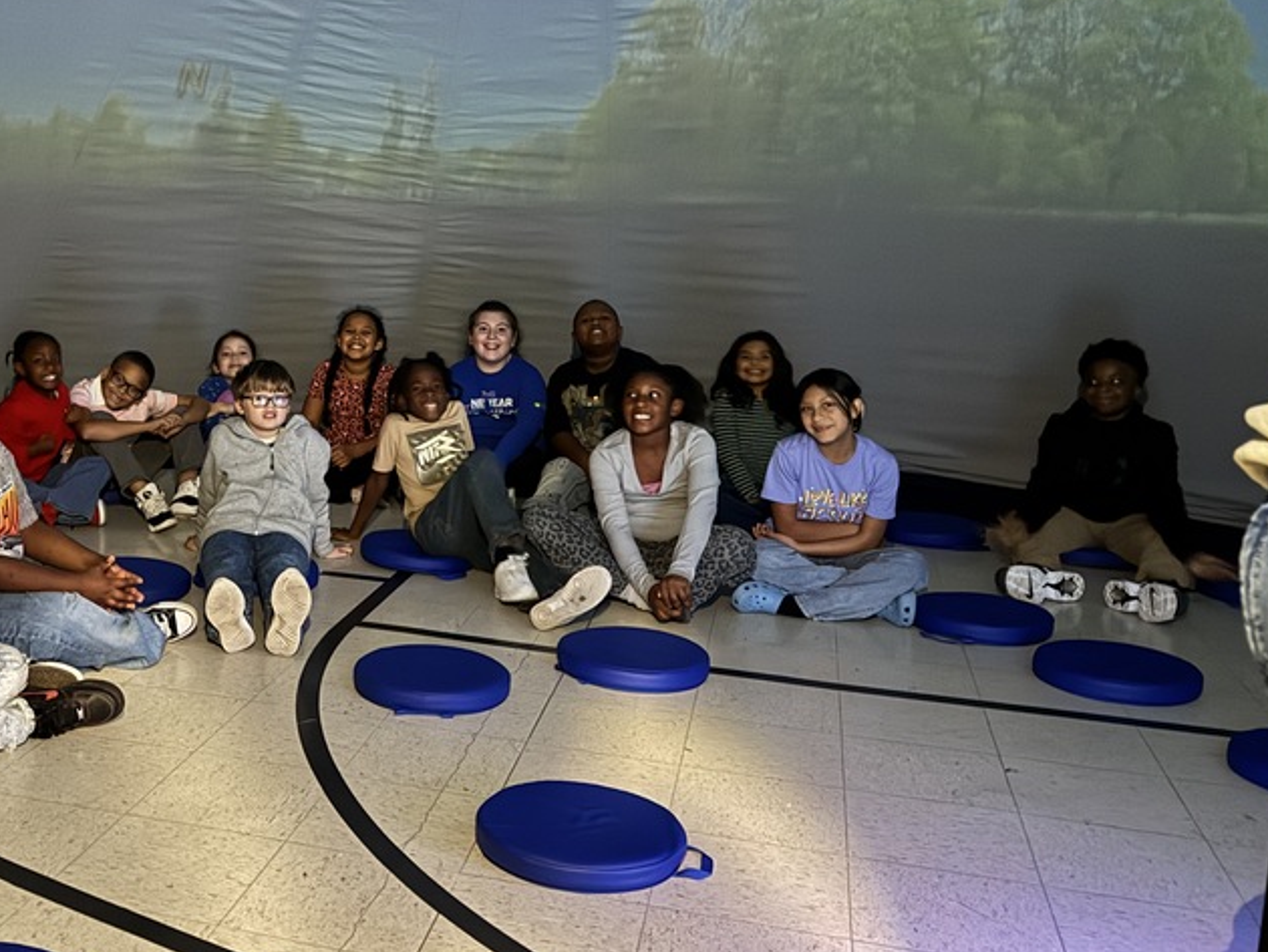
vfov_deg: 36.7
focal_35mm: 39
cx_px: 332
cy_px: 390
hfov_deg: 46.3
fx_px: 1429
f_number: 1.78
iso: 3200
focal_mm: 6.76
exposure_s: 1/15
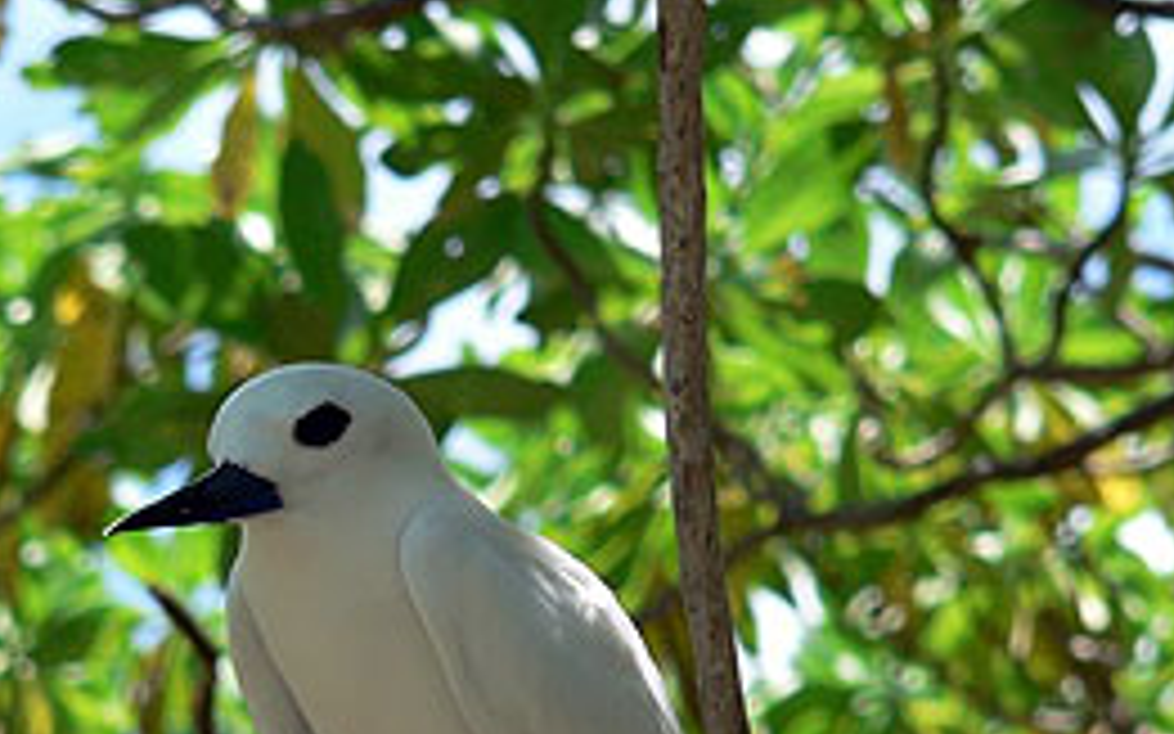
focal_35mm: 272
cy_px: 720
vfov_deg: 4.8
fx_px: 8701
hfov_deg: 7.7
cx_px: 468
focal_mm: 24.8
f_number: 4
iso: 80
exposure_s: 1/400
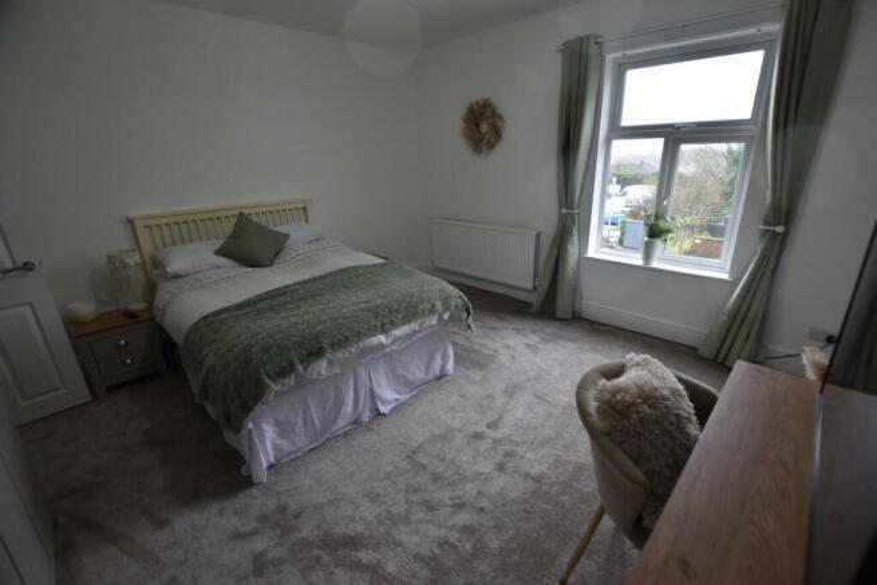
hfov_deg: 100.4
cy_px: 292
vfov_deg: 77.4
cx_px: 438
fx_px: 365
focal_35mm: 15
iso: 100
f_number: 3.5
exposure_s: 1/20
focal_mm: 10
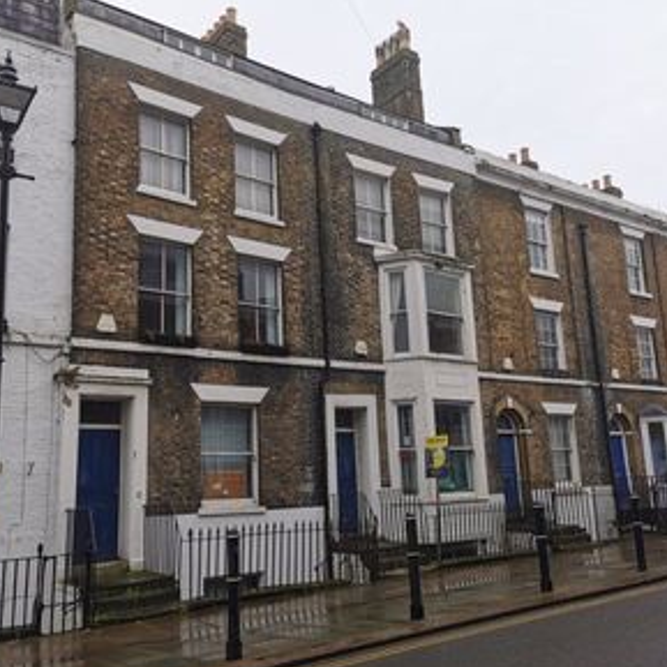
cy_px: 342
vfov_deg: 49.7
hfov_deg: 49.7
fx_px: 719
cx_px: 330
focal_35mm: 33
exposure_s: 1/787
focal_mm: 5.56
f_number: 1.6
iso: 50
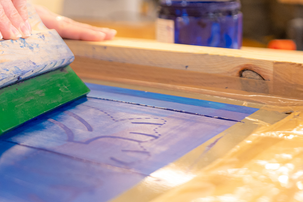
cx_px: -9
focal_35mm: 75
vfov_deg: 17.9
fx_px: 631
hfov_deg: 25.5
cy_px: 27
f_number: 2.8
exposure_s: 1/100
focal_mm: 35
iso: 800
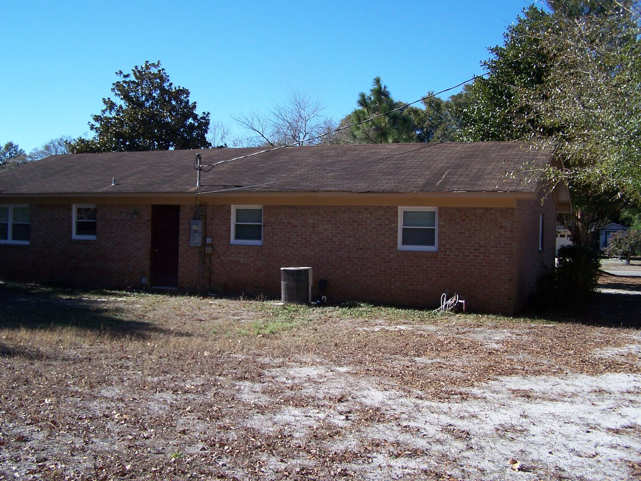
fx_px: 704
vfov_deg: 37.7
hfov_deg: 49.0
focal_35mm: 38
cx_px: 320
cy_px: 240
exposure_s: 1/750
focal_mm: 6.3
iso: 80
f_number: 2.8
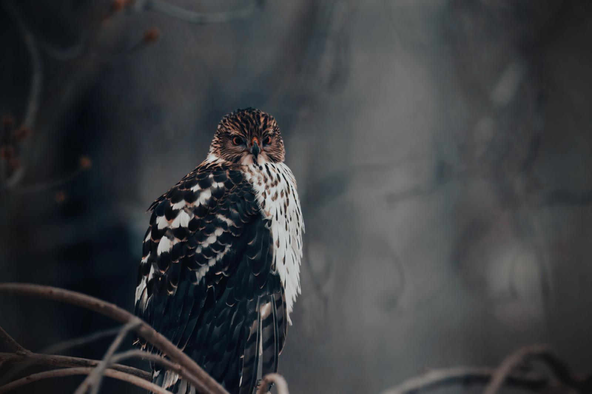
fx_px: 6410
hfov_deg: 5.3
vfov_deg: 3.5
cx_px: 296
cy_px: 197
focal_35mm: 390
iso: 1600
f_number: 5.6
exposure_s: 1/1000
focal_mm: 390
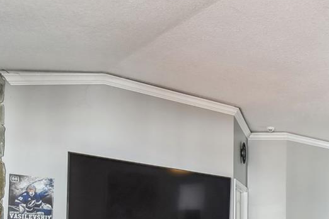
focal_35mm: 46
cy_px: 235
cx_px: 297
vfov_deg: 27.0
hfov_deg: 39.6
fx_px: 420
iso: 100
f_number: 7.1
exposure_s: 1/2.5
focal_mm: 10
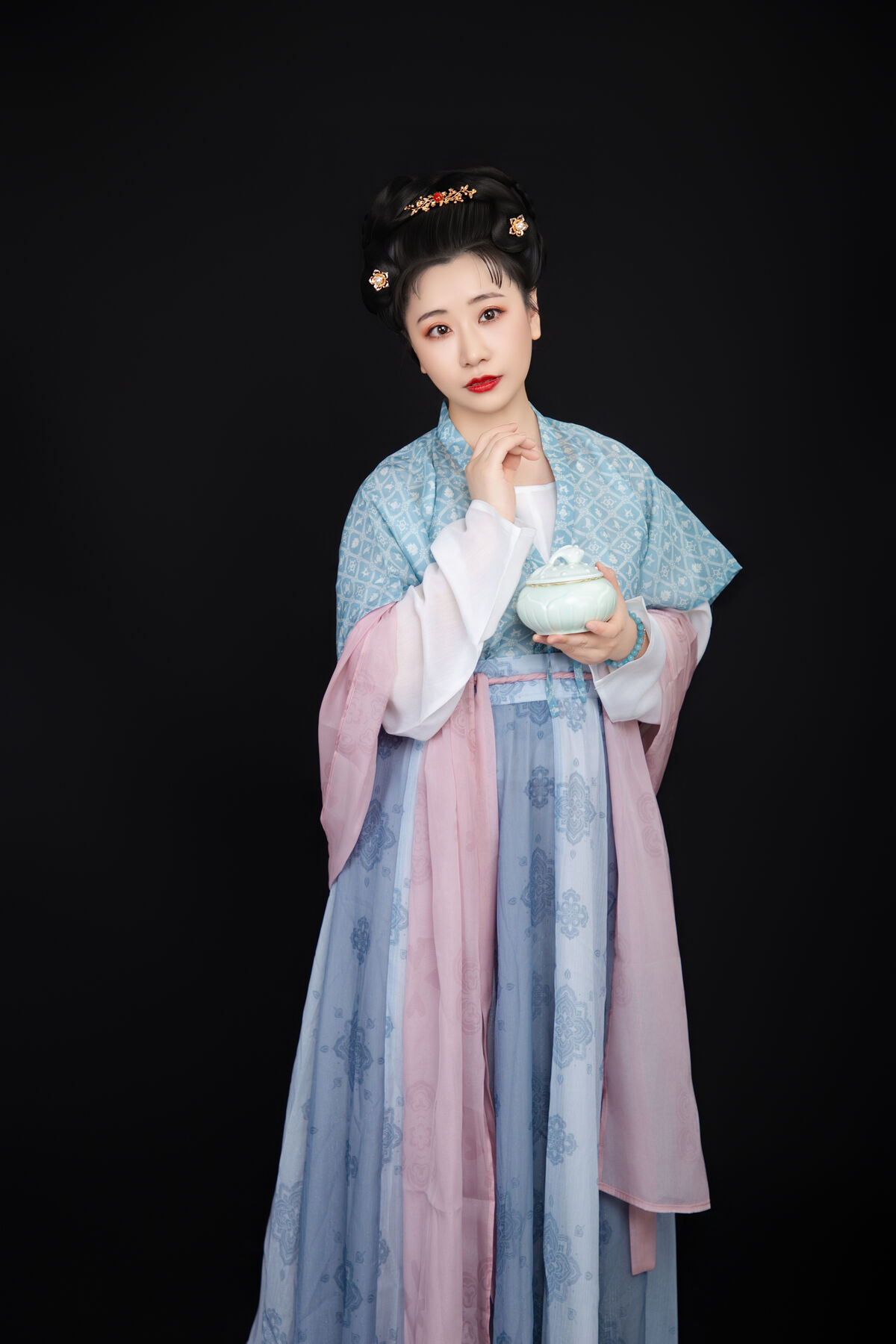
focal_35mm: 61
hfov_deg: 22.3
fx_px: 2277
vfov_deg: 32.9
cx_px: 448
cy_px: 672
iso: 100
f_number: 4.5
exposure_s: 1/125
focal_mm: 62
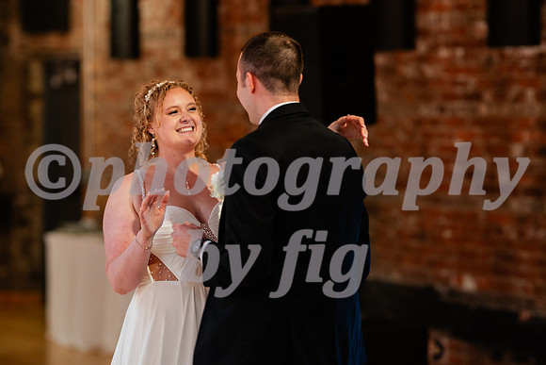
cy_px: 182
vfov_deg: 10.2
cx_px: 273
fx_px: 2048
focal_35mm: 135
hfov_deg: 15.2
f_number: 2.2
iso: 2500
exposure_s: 1/200
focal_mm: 135
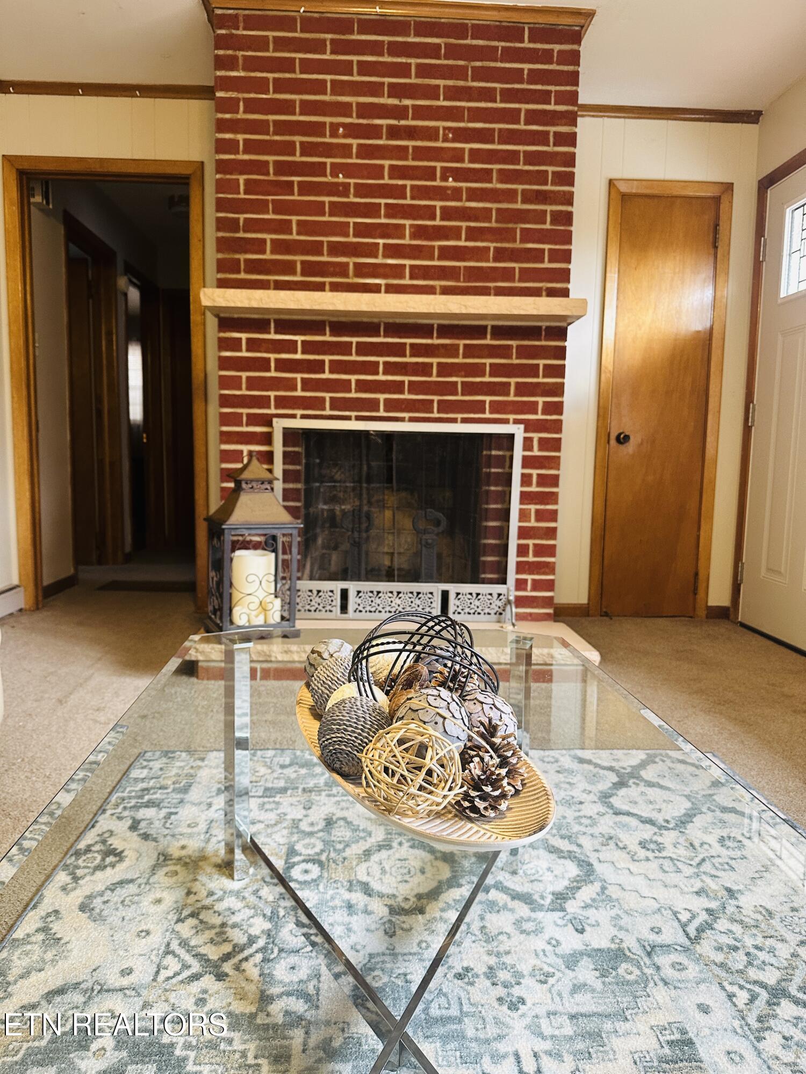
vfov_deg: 71.6
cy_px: 537
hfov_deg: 56.8
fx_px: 745
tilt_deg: -5.9
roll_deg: -2.6
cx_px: 403
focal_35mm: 24
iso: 200
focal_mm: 6.86
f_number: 1.78
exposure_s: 1/60
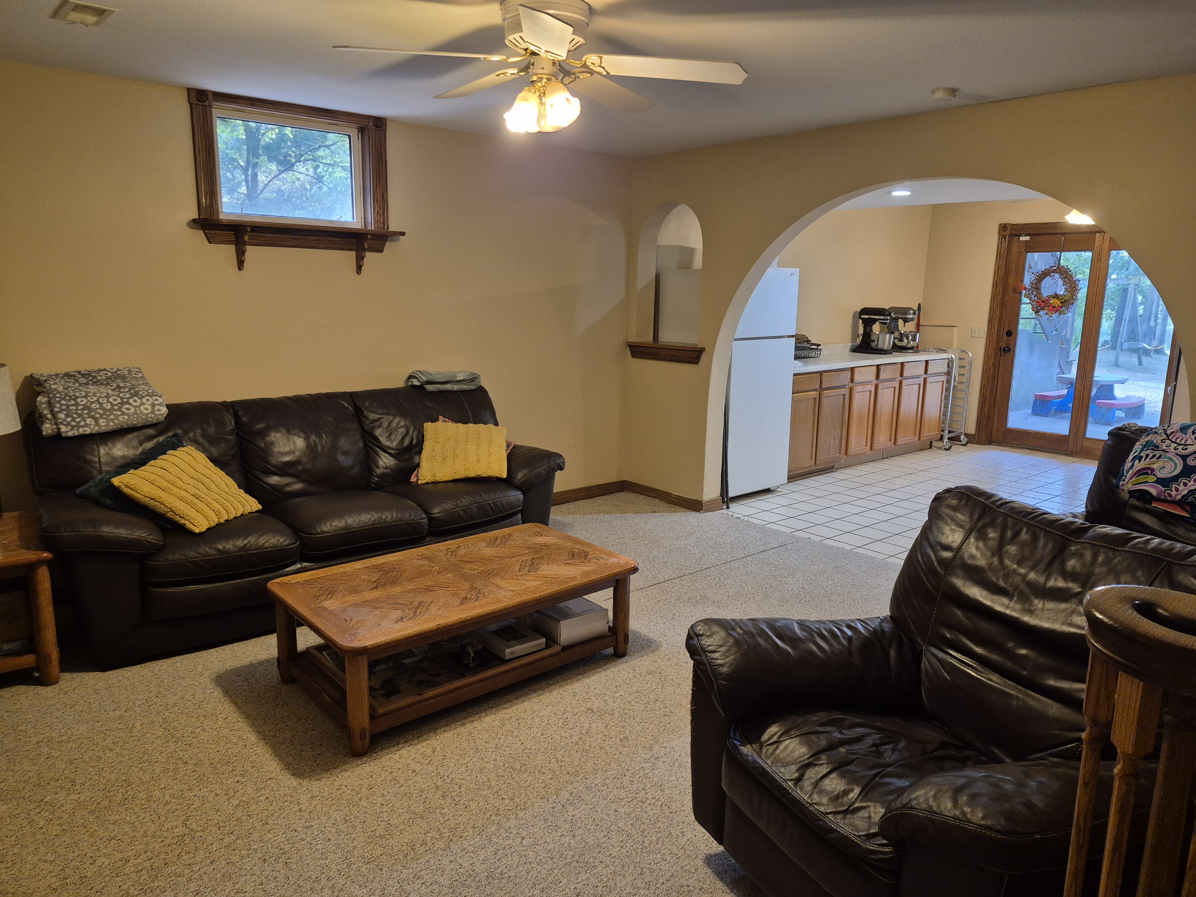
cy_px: 448
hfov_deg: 73.9
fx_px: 795
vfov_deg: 58.9
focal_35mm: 23
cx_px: 598
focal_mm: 5.4
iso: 500
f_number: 1.8
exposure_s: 1/120
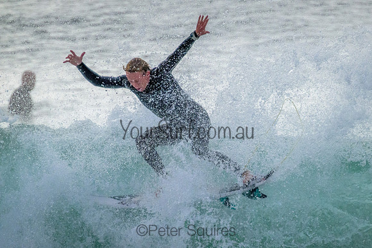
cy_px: 168
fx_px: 11230
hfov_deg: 1.9
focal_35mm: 1087
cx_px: 253
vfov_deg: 1.3
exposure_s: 1/2000
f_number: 11
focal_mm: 800
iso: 5000
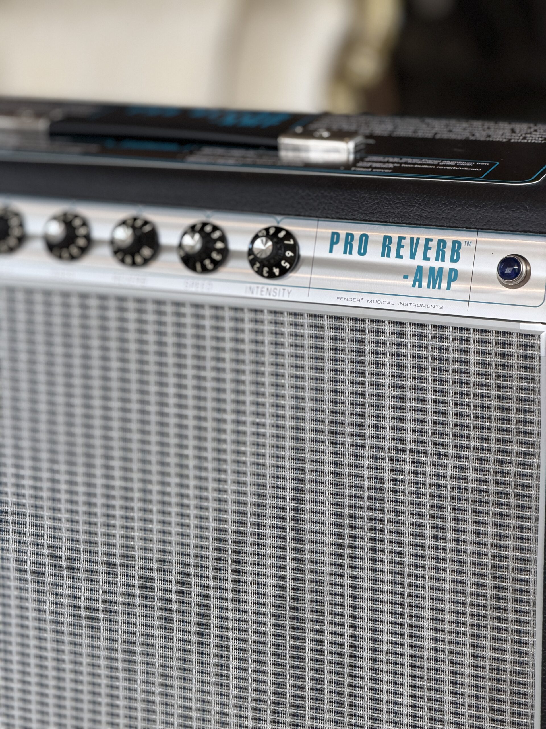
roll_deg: +1.3
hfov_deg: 14.8
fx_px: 2103
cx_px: 273
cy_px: 364
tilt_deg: -18.1
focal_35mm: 100
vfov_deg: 19.6
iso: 125
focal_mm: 16.89
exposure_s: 1/121
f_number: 2.8
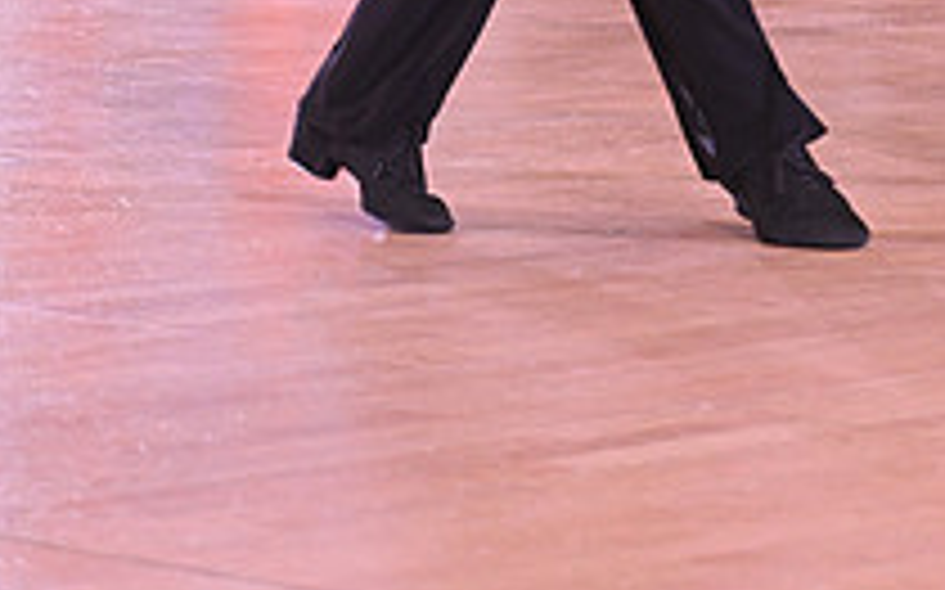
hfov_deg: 7.8
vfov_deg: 4.9
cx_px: 866
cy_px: -446
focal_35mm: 267
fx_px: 6873
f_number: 4
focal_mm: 95
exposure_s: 1/320
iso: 2500
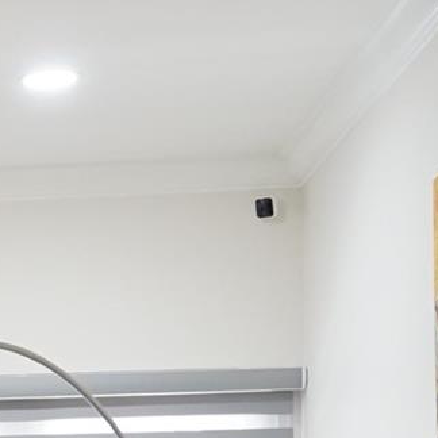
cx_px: -269
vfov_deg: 13.0
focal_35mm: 126
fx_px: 1804
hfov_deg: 12.9
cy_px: 676
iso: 1250
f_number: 4
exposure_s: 1/60
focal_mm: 20
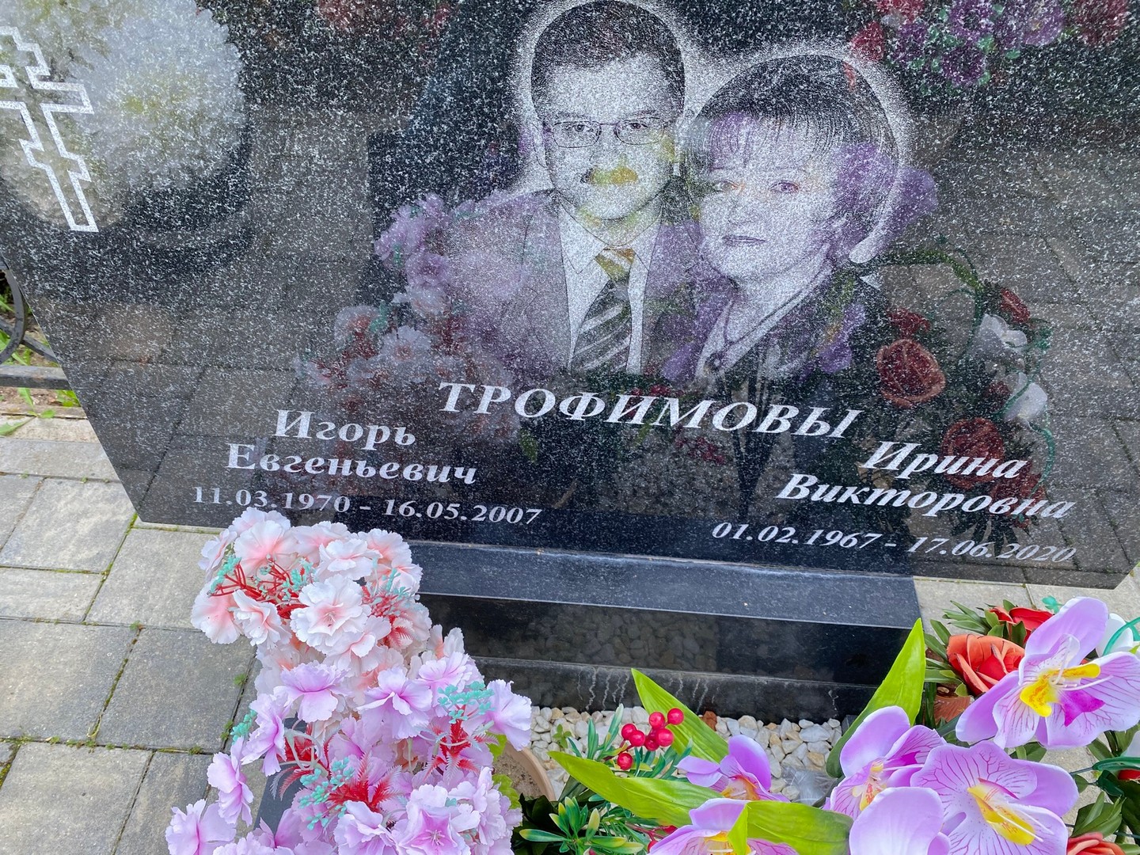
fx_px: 856
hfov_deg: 67.3
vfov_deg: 53.1
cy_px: 428
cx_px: 570
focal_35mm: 26
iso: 40
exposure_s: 1/121
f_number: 1.8
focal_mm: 4.25
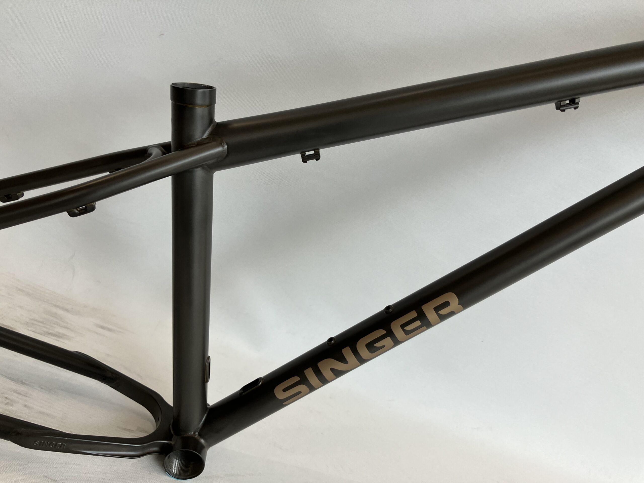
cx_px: 322
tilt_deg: -20.1
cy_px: 242
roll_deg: -21.8
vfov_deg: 49.7
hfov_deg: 63.4
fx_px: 521
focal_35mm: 28
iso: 32
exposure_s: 1/120
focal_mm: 3.99
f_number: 1.8
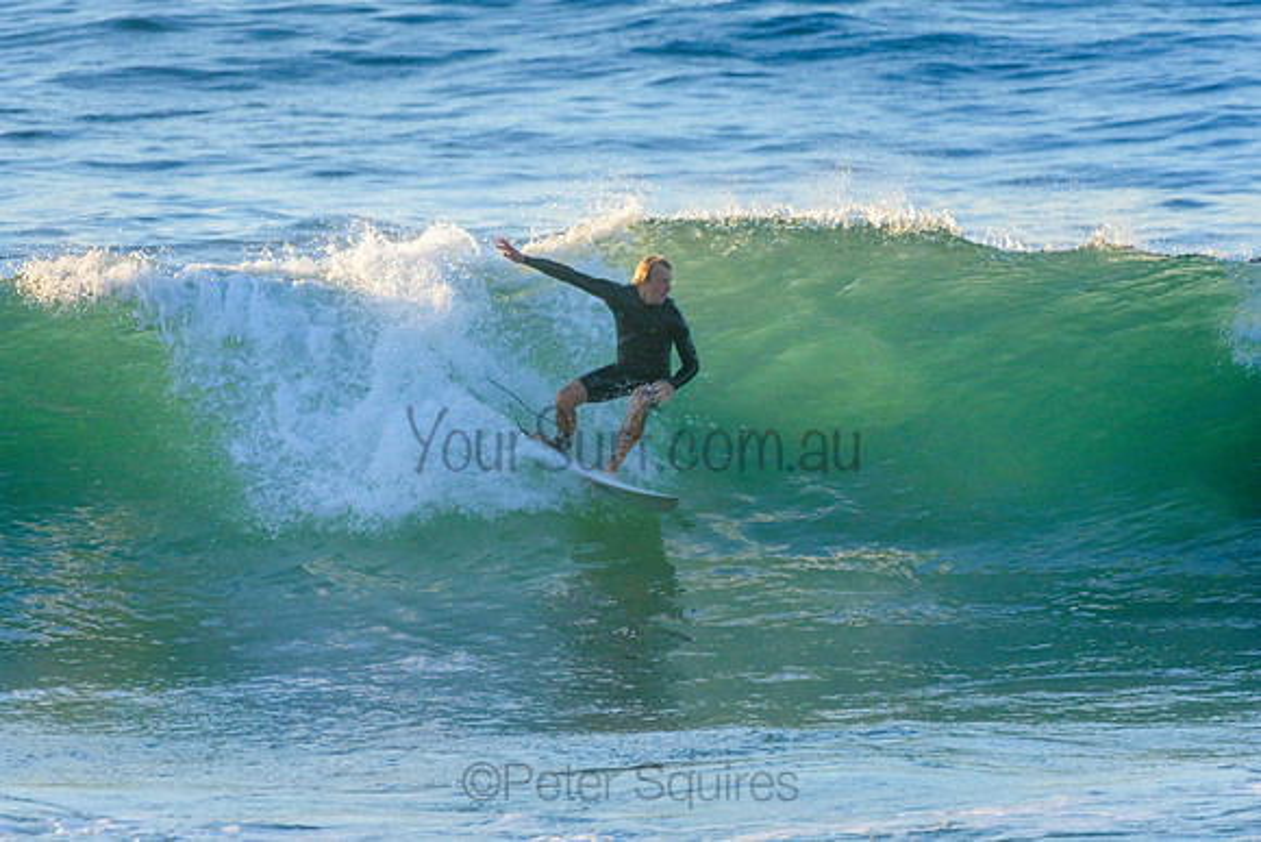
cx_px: 630
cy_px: 421
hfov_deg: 2.7
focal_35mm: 750
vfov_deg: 1.8
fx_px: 26283
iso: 720
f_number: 5.6
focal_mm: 500
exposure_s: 1/2000
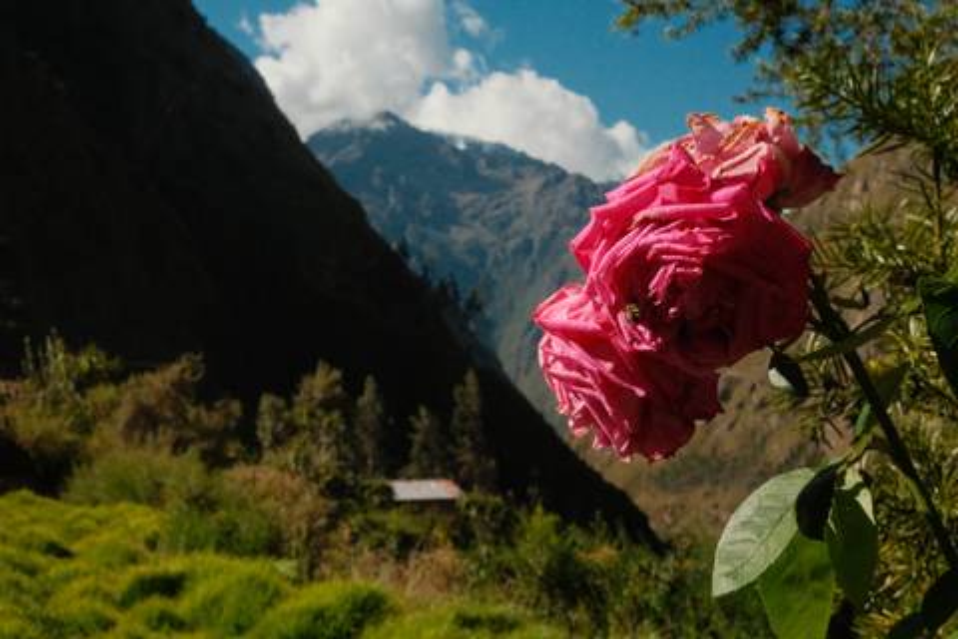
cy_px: 320
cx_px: 479
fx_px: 1091
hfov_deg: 47.4
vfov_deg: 32.6
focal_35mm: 41
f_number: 16
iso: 5000
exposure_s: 1/2700
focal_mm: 27
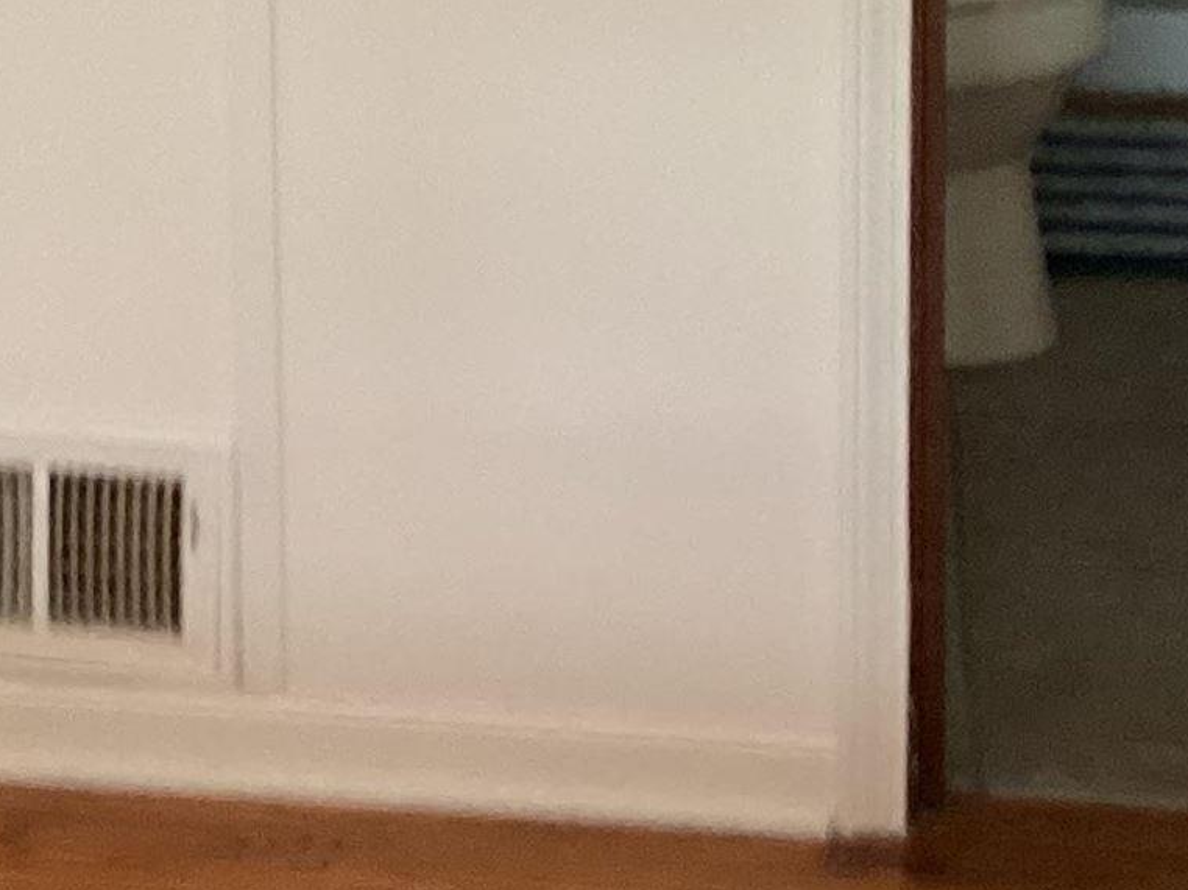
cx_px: 64
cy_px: -500
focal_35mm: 125
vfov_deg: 11.3
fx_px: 4289
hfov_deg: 15.5
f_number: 2.4
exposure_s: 1/40
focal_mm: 3.3
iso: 250
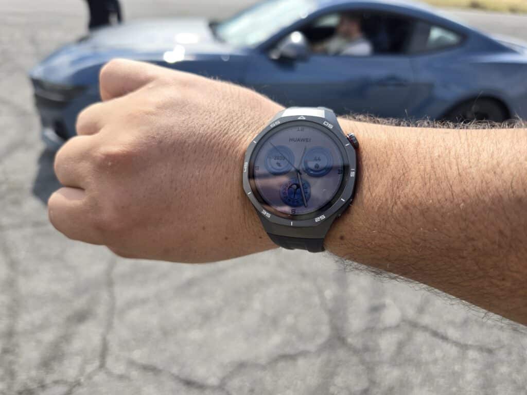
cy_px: 198
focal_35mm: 23
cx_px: 264
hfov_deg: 73.9
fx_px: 350
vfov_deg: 58.9
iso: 12
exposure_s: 1/417
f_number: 1.7
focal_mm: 6.3
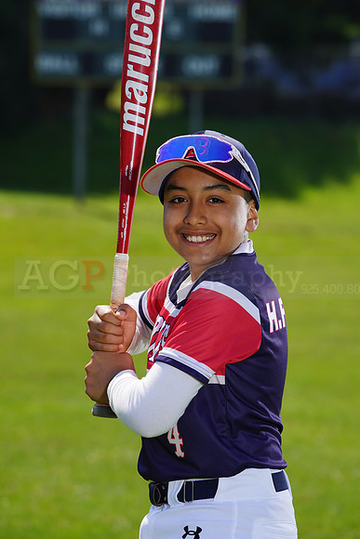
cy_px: 270
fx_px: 3133
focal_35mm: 209
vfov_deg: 9.8
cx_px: 180
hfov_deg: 6.6
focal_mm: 209
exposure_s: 1/250
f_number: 8
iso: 100
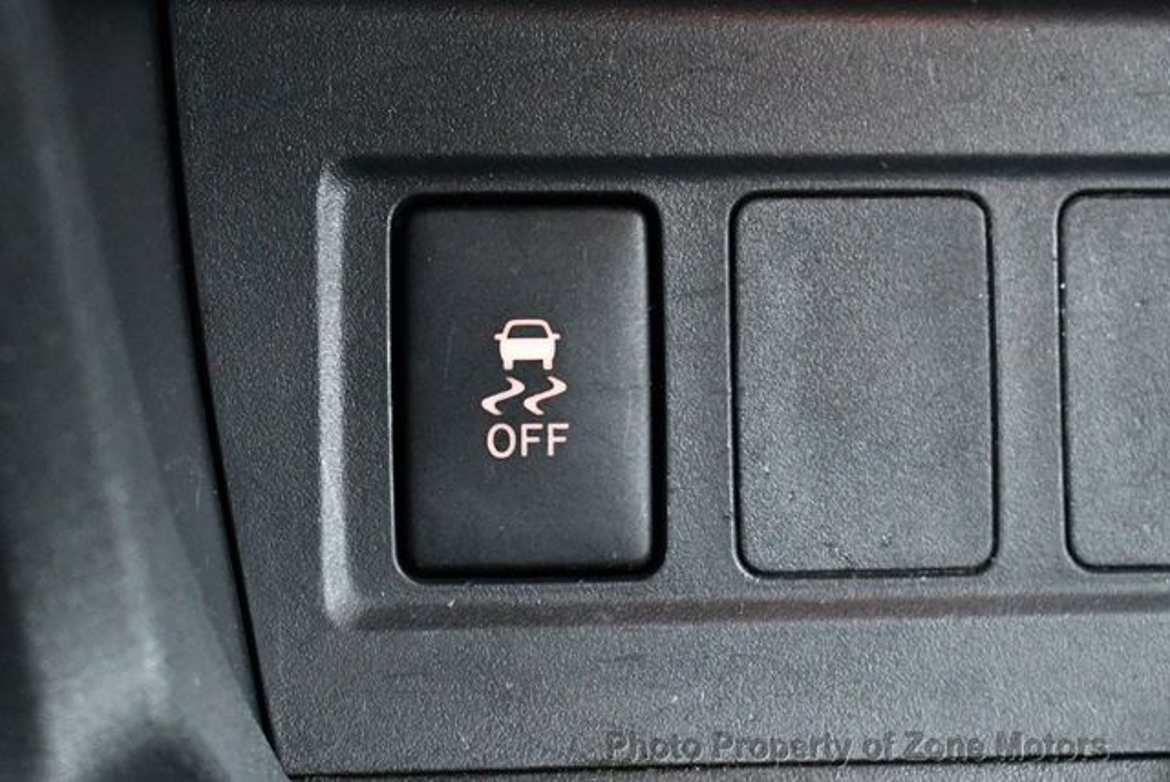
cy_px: 391
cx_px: 585
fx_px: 3123
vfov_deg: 14.3
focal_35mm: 96
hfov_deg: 21.2
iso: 11400
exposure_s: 1/60
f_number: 5.3
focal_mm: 48
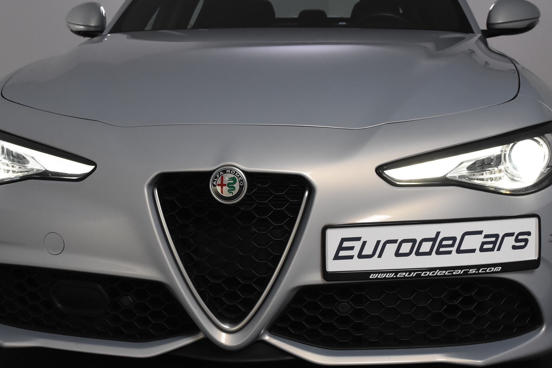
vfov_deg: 24.5
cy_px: 236
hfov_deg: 36.2
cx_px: 262
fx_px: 843
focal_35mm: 55
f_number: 7.1
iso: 1600
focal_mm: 28
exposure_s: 1/200
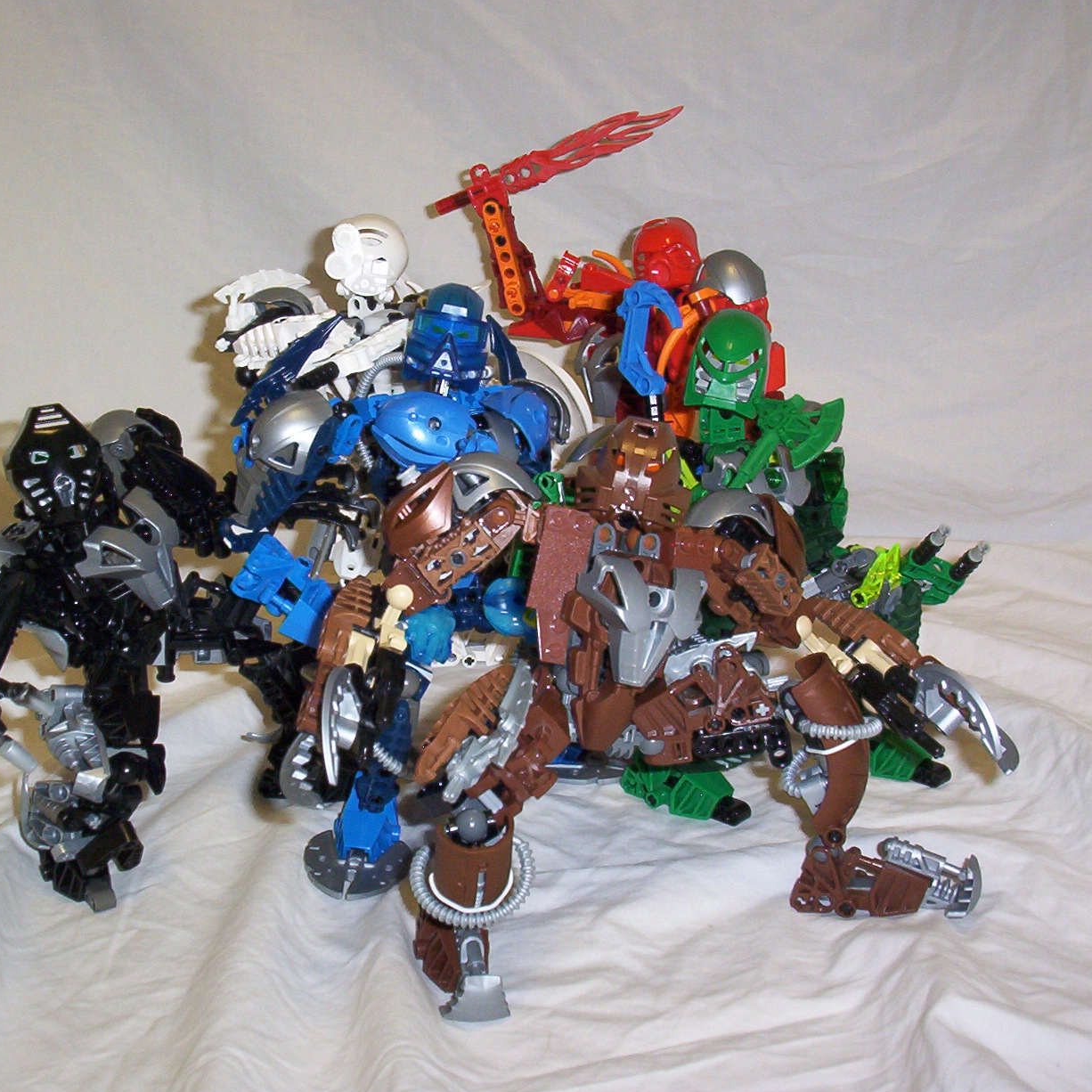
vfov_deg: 36.8
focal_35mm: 46
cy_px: 547
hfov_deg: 36.7
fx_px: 1642
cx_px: 436
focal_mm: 6
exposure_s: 1/30
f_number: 4.5
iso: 140
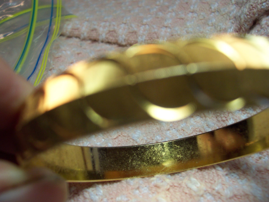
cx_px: 134
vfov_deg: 38.7
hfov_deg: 50.1
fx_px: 288
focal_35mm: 37
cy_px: 101
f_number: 2.8
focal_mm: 5.6
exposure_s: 1/90
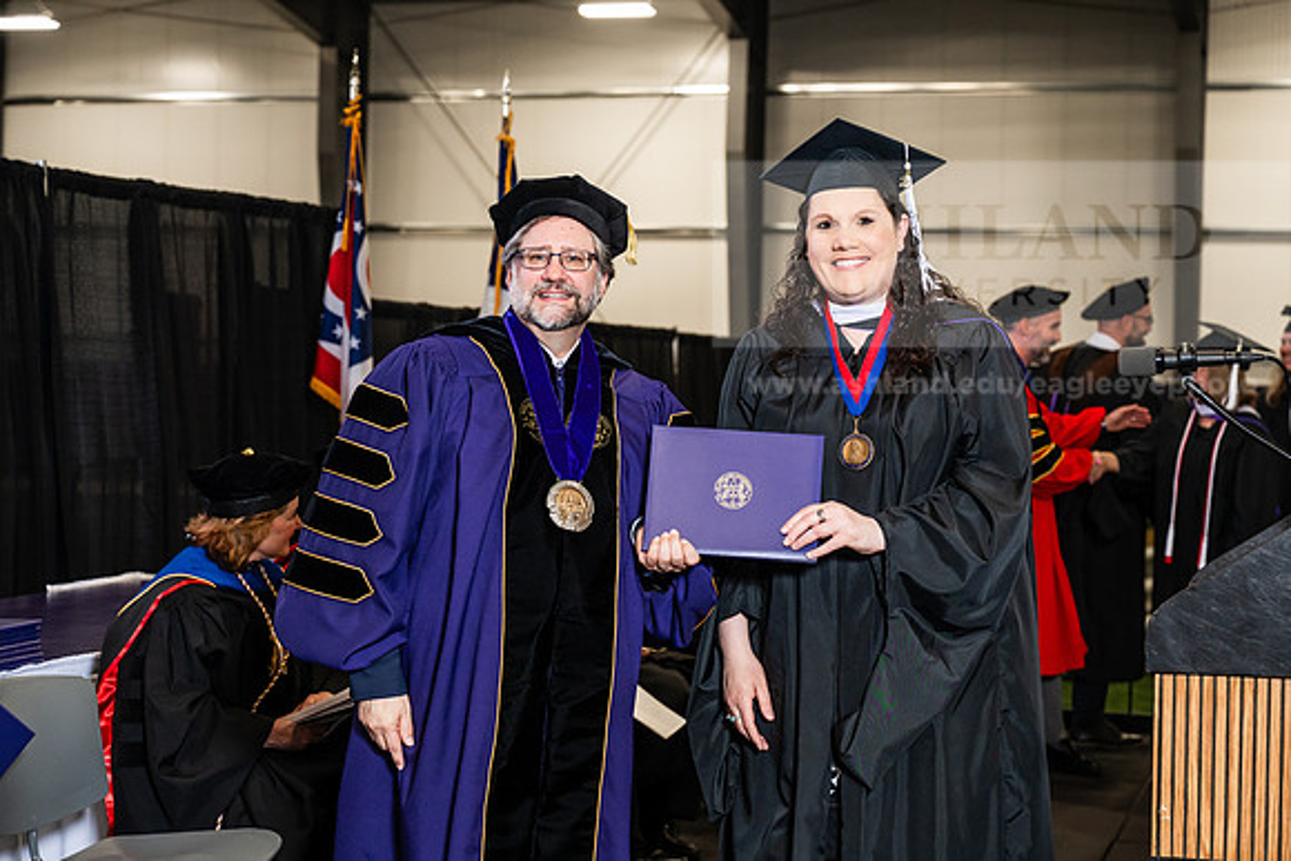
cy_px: 430
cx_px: 646
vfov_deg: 20.3
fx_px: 2403
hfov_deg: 30.1
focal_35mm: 67
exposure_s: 1/200
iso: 1250
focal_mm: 67
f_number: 4.5
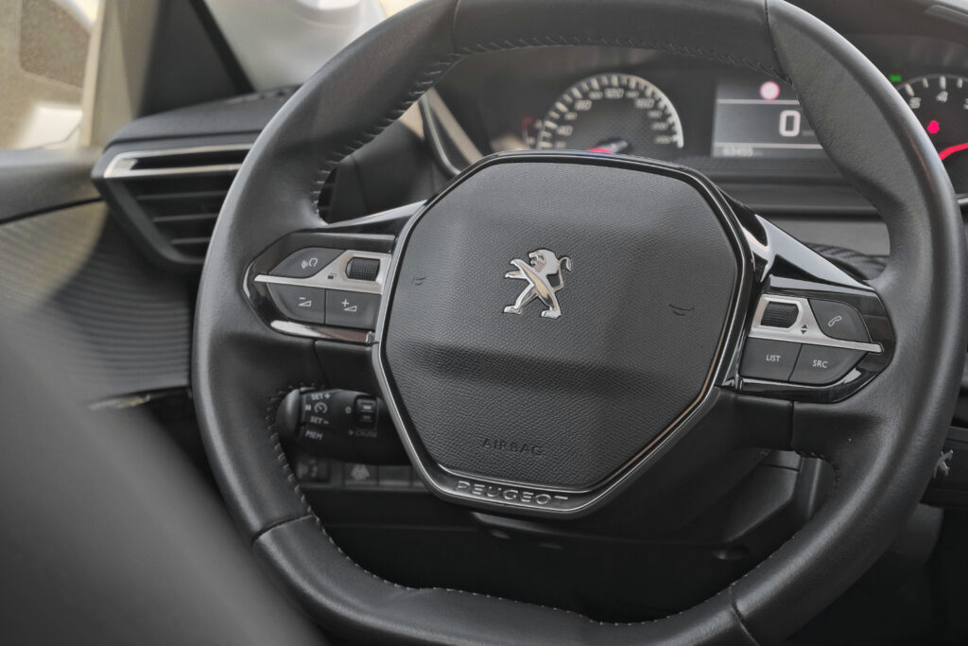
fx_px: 1829
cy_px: 323
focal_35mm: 68
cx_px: 484
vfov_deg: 20.0
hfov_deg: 29.7
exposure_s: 1/400
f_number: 5.6
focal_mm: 45
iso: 2000
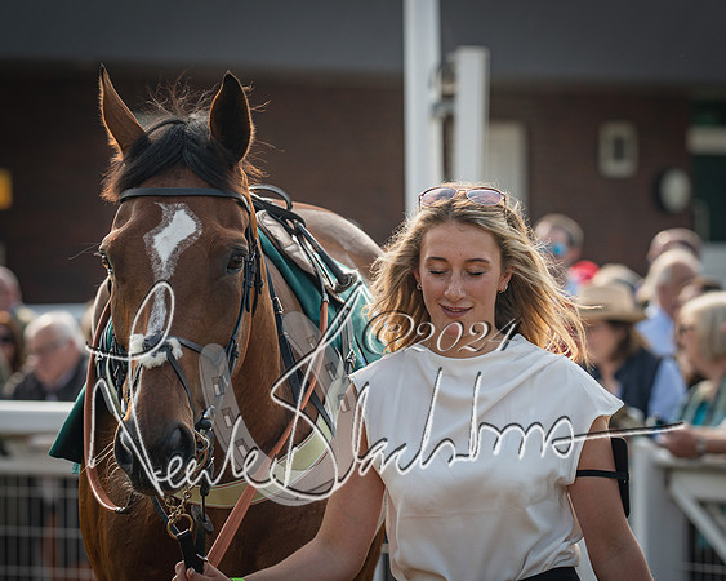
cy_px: 251
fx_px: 5552
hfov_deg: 7.5
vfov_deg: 6.0
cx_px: 363
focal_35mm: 259
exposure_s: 1/400
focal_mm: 135
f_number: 4
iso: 80
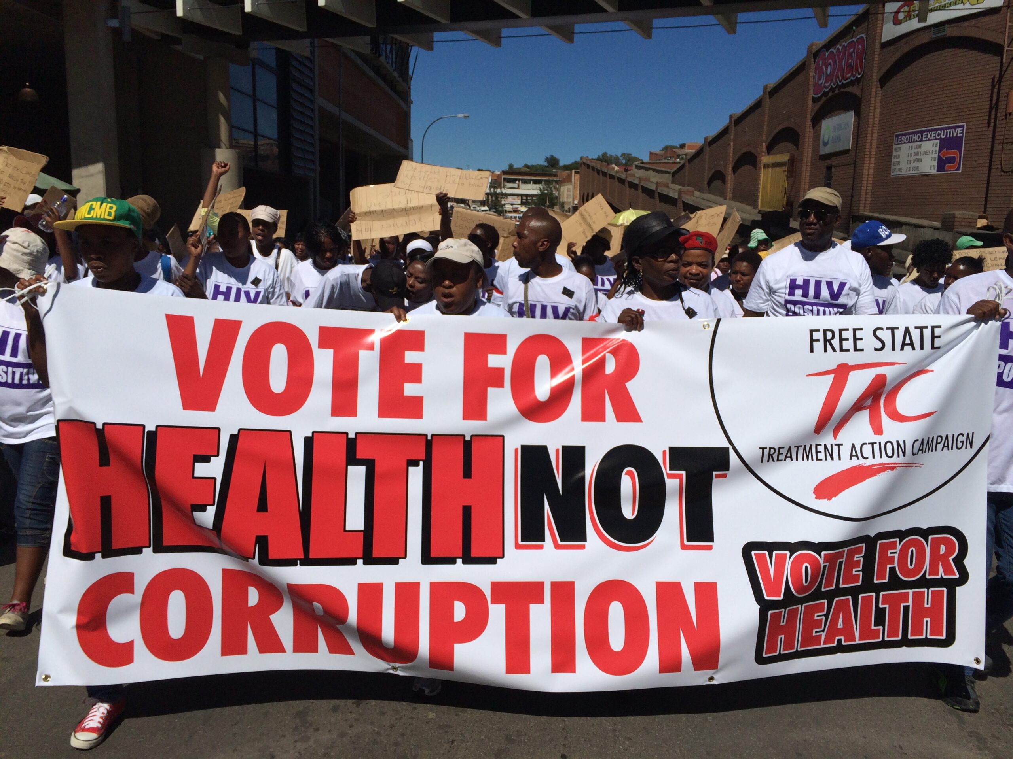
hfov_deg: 60.0
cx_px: 506
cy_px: 380
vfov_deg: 46.8
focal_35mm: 30
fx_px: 878
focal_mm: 4.12
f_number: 2.2
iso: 40
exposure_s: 1/8264
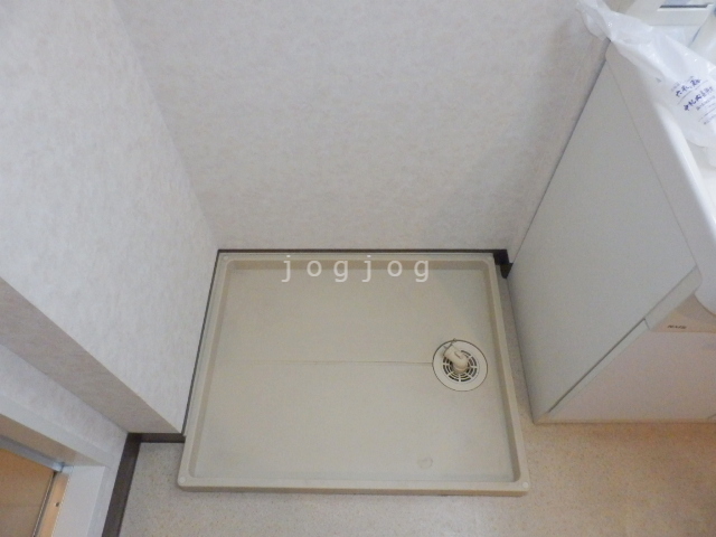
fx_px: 496
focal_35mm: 24
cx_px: 358
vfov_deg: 56.8
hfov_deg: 71.6
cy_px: 268
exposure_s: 1/30
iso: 1600
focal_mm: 4.2
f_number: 7.9
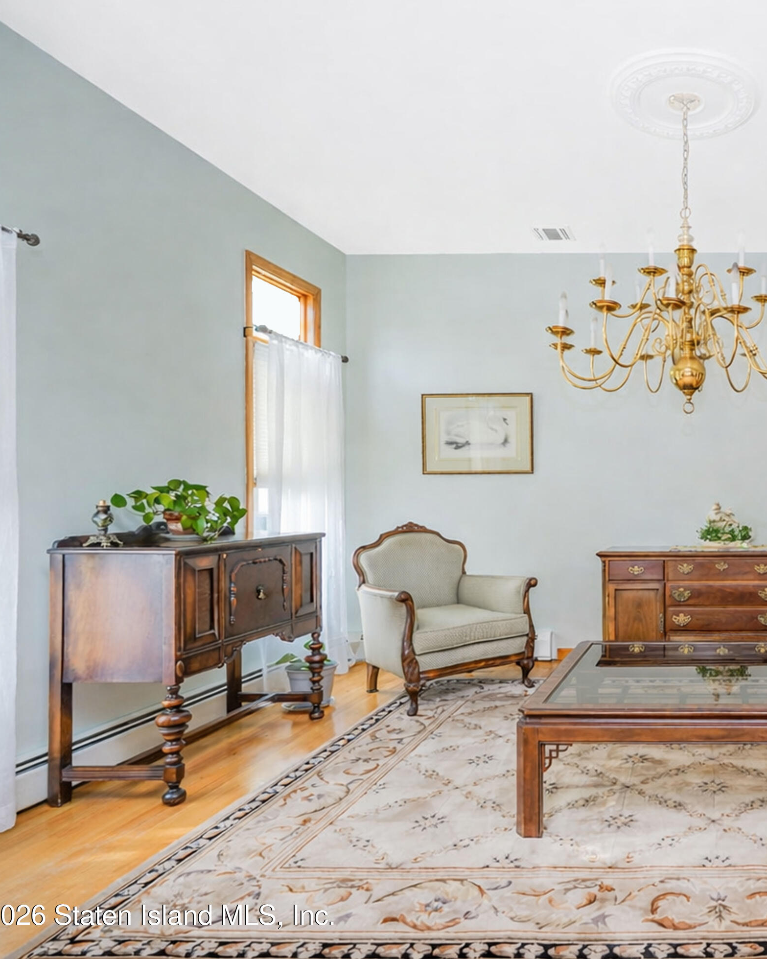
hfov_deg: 53.0
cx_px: 697
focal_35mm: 23
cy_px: 470
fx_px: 653
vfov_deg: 72.6
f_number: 4
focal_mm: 16
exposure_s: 1/10
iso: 64
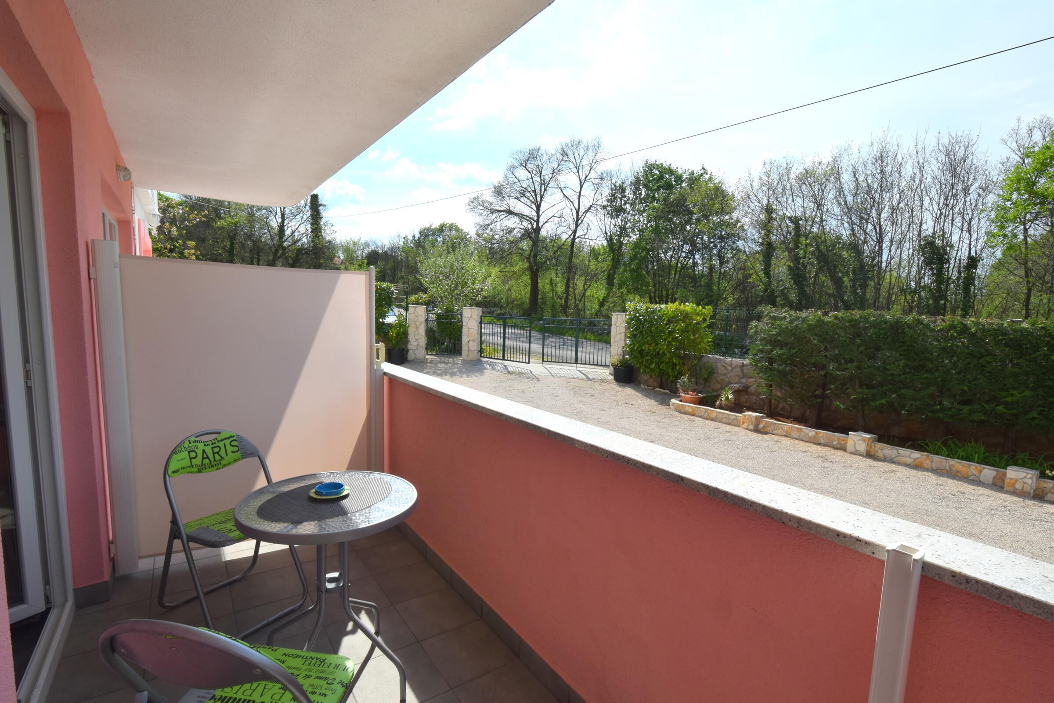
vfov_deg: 77.3
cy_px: 352
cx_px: 527
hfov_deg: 100.4
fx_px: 439
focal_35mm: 15
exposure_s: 1/500
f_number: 11
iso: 200
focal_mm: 10
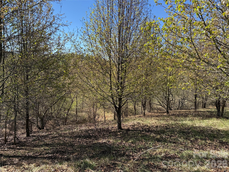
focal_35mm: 24
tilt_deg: -7.1
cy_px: 86
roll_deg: -2.3
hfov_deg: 71.6
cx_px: 114
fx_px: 159
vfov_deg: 56.8
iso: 80
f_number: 1.78
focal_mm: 6.76
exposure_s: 1/1727
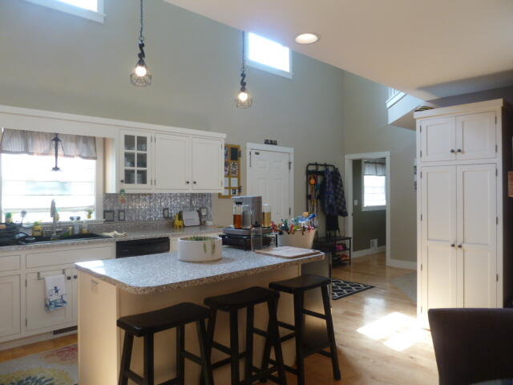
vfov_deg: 54.9
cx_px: 256
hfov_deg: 69.4
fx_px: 370
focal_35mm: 25
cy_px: 192
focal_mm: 4.1
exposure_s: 1/30
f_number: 3.3
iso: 125
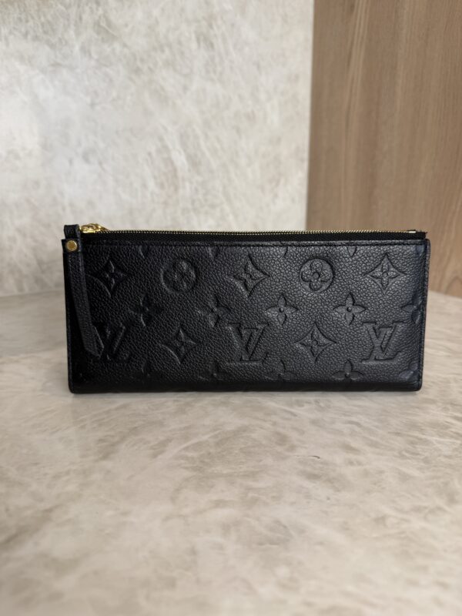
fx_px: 427
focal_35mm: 24
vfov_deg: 71.6
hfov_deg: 56.8
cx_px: 231
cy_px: 308
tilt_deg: -15.9
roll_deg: -0.1
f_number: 1.78
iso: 100
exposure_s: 1/120
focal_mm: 6.76
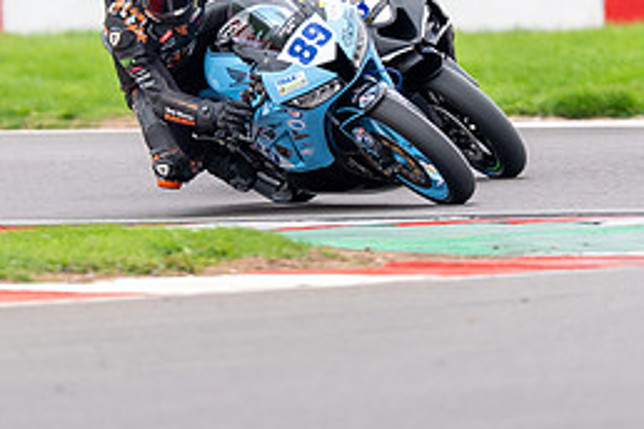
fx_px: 28137
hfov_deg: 1.3
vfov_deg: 0.9
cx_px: 250
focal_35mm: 1573
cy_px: 170
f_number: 4
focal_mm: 600
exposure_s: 1/500
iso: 160
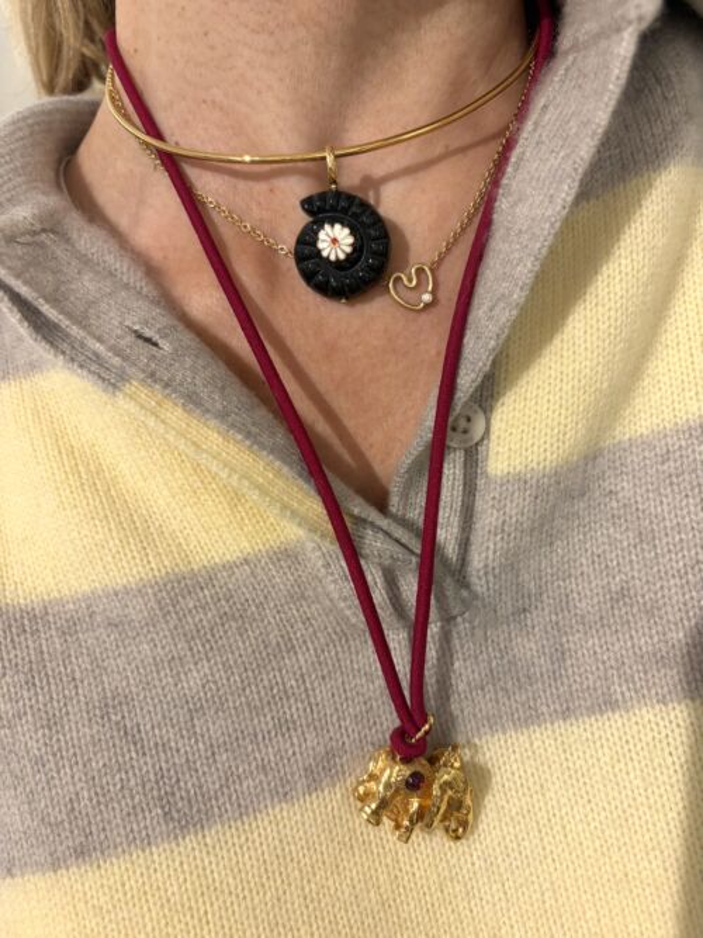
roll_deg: +3.6
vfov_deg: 67.3
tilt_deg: -12.3
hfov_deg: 53.0
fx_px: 704
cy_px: 469
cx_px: 352
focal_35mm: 26
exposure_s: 1/50
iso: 125
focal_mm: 5.96
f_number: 1.6
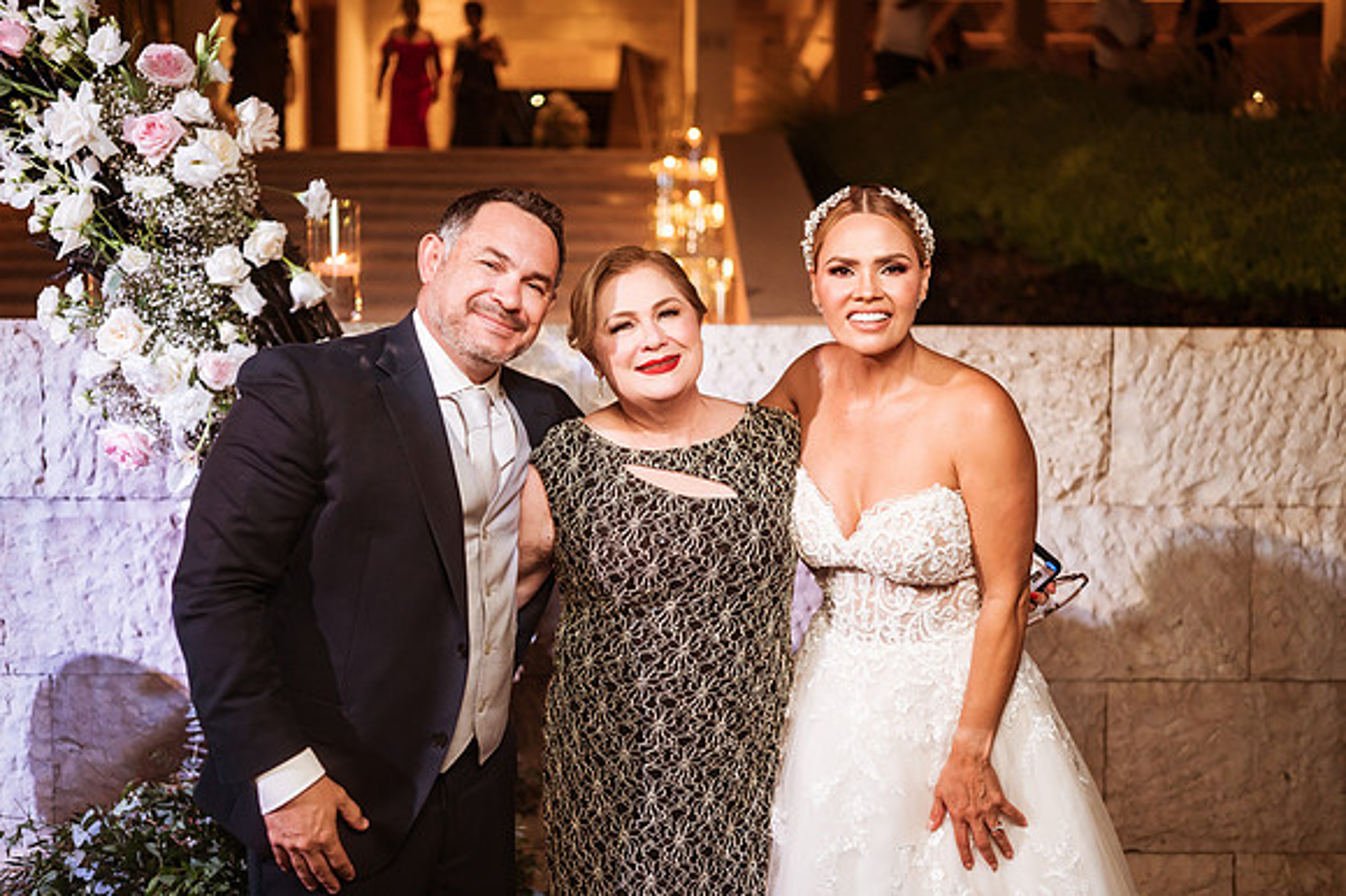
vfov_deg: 37.8
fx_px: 1308
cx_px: 673
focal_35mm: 35
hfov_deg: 54.5
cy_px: 448
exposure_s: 1/160
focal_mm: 35
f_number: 1.8
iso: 1250
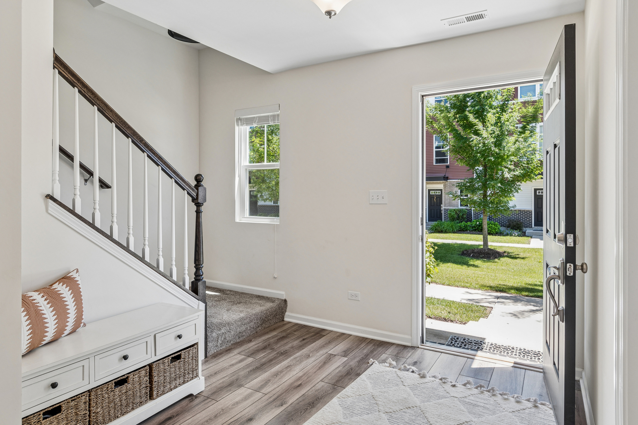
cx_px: 319
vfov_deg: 59.5
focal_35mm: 21
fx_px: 372
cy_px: 212
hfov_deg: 81.2
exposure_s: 1/40
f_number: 8
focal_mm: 14
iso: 250
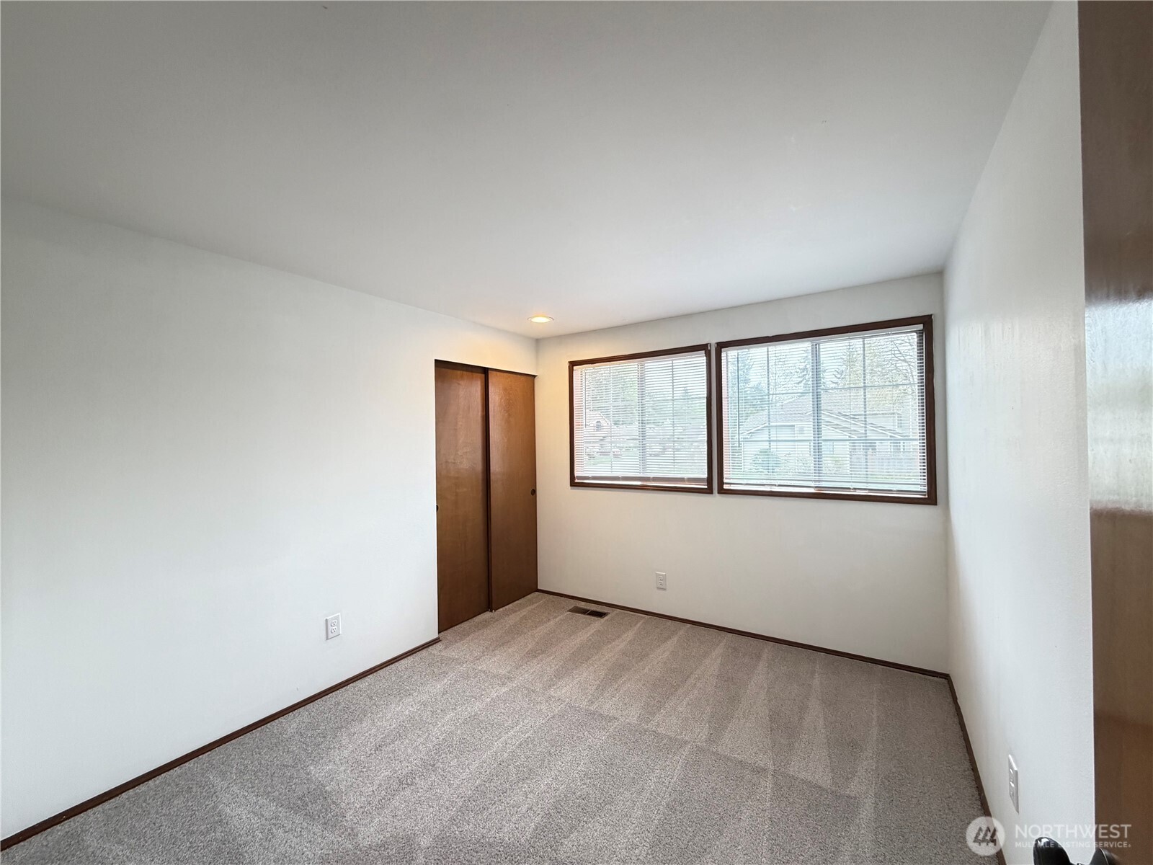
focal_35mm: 14
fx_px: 466
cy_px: 432
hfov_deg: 102.1
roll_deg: +0.9
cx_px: 576
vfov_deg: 85.7
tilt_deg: +0.7
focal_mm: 2.22
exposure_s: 1/60
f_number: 2.2
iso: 320
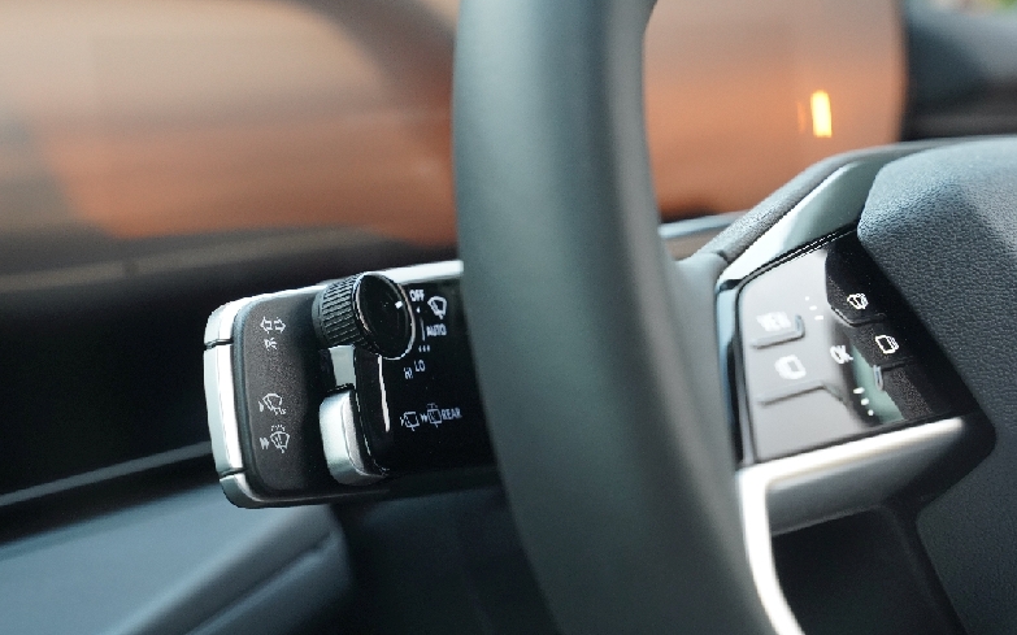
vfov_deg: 25.8
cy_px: 311
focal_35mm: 50
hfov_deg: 40.3
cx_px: 512
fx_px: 1386
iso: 3200
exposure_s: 1/80
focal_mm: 48
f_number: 6.3
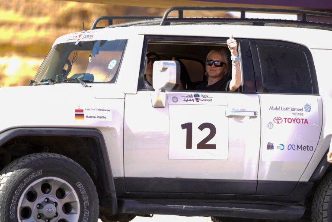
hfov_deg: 10.3
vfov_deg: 6.9
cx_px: 166
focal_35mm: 200
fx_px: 1845
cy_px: 111
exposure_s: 1/320
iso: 64
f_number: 2.8
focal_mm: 200
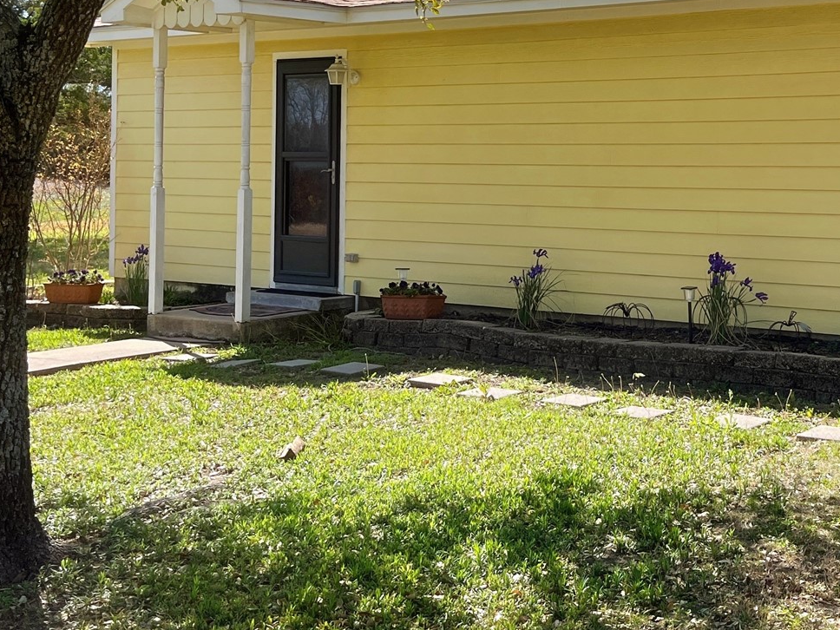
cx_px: 686
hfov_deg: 33.8
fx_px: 1335
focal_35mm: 55
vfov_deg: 26.1
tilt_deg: +1.7
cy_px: 130
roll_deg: +0.1
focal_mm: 5.1
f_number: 1.6
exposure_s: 1/1776
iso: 50
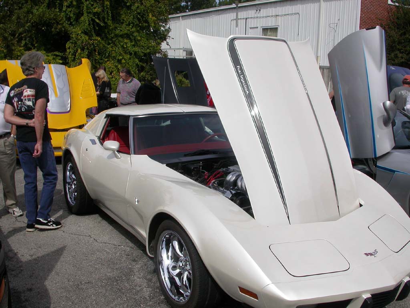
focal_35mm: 38
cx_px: 205
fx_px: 450
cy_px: 154
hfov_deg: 49.0
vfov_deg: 37.7
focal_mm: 7.85
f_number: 7.5
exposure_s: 1/567
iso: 100
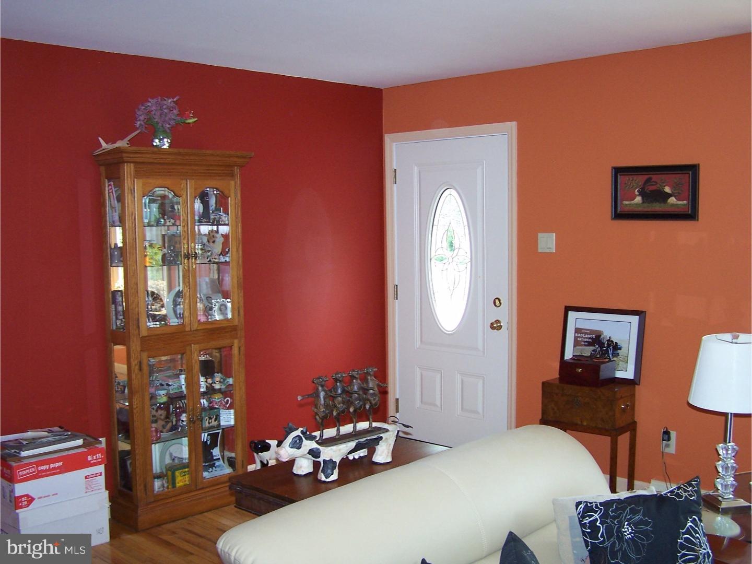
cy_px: 282
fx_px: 826
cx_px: 376
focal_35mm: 38
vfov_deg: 37.7
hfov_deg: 49.0
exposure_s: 1/60
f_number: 2.8
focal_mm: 6.3
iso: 140
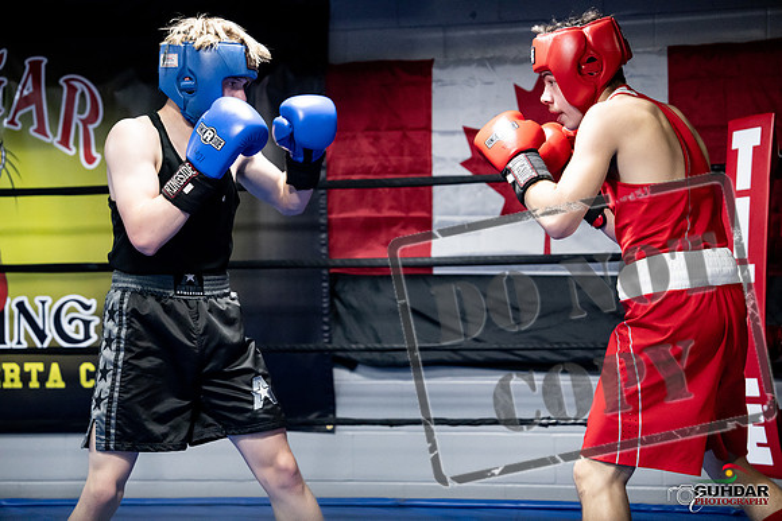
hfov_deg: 28.8
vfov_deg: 19.5
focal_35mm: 70
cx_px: 391
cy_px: 260
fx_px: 1521
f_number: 2.8
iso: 8000
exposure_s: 1/1000
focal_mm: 70
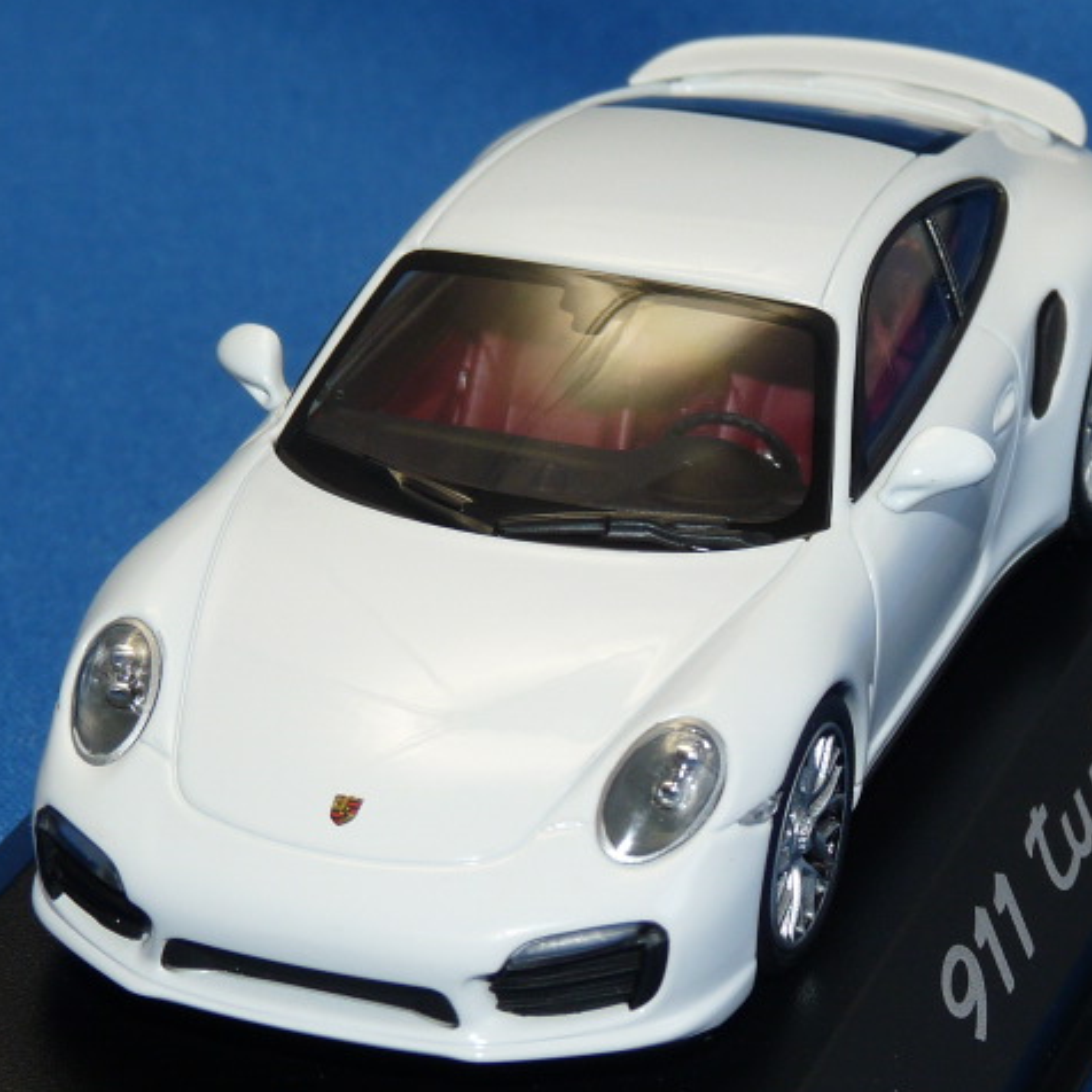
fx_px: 5425
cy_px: 546
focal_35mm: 152
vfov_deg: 11.5
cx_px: 601
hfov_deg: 11.5
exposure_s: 1/40
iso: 100
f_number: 4
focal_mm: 12.8
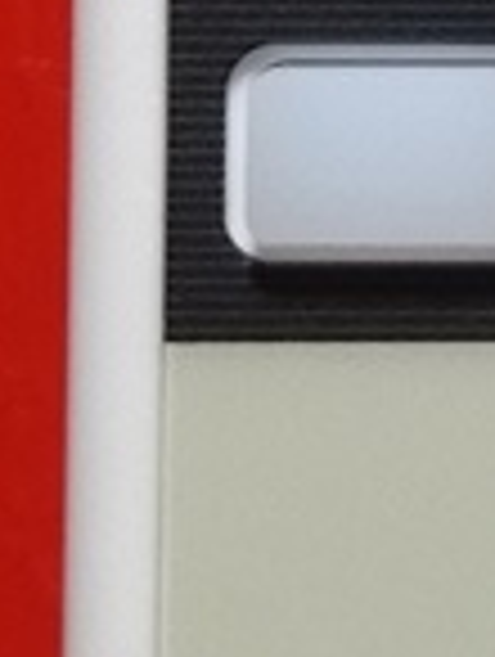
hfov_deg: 7.7
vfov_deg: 10.2
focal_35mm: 189
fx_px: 3593
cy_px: -202
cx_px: 846
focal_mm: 3.7
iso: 80
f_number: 1.9
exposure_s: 1/17
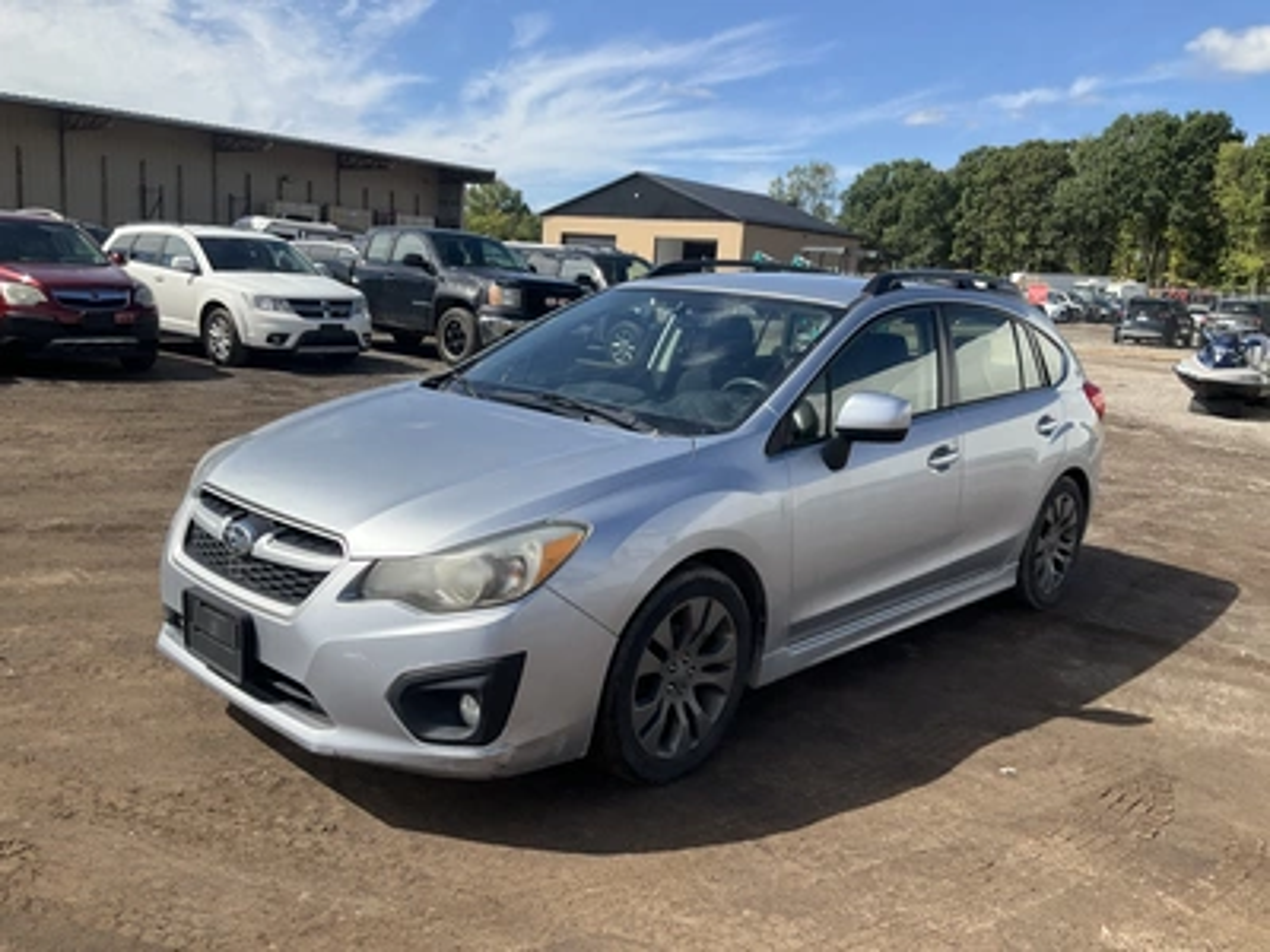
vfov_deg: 48.2
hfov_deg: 61.7
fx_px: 1064
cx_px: 635
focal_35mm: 29
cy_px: 476
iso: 25
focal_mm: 3
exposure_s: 1/1730
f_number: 1.8
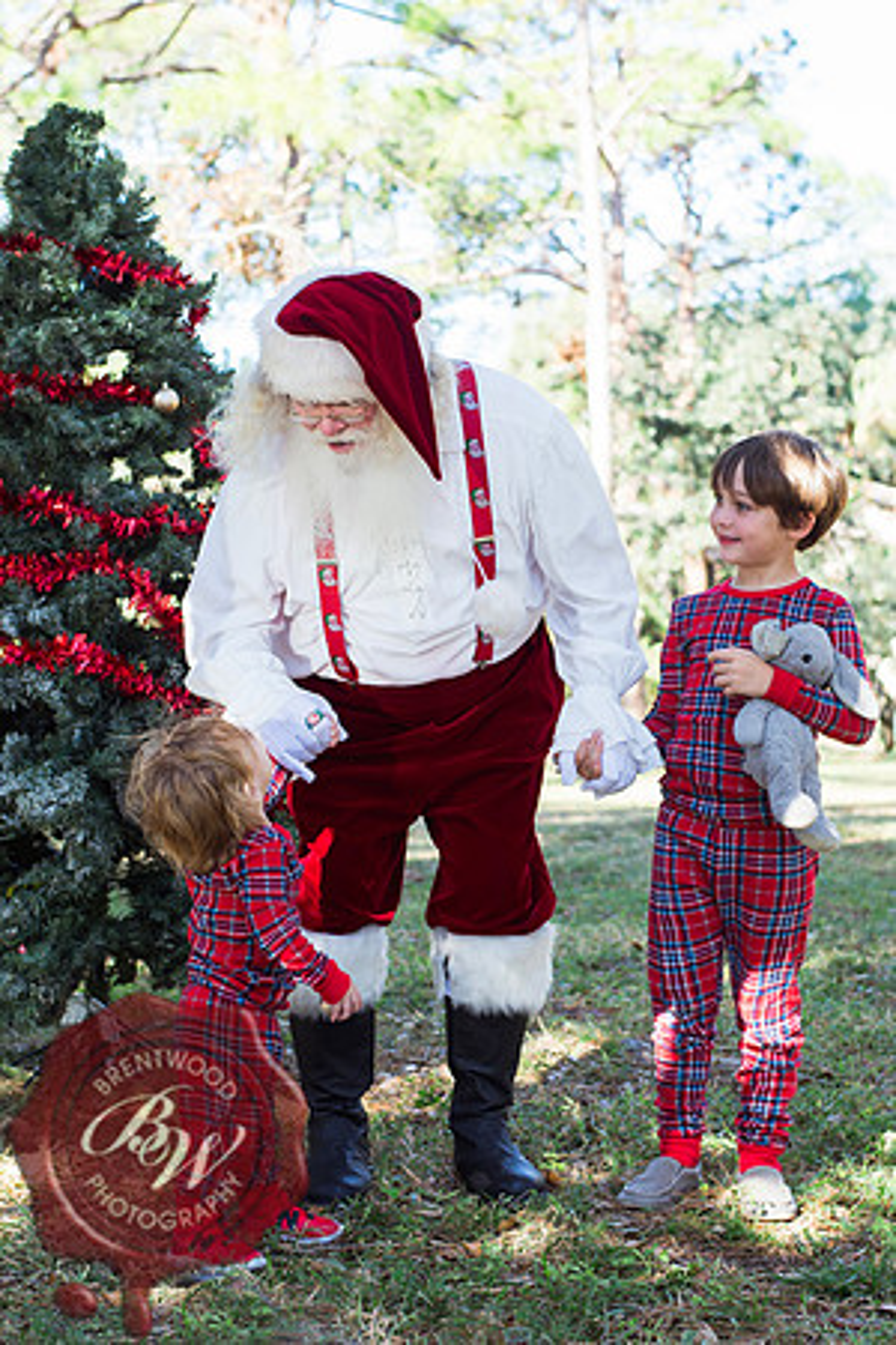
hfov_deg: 18.2
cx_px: 507
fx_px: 2798
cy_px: 672
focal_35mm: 75
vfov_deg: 27.0
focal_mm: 50
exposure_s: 1/125
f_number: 4.5
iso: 125
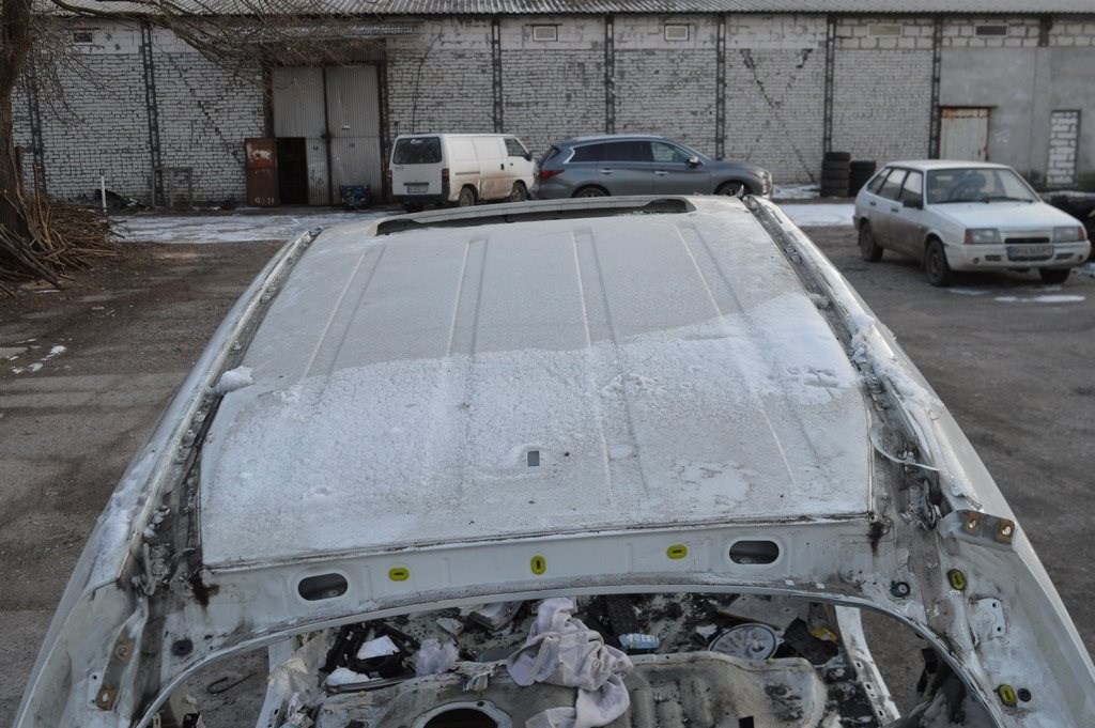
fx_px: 1140
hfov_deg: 51.3
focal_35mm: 38
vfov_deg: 35.4
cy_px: 364
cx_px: 548
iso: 400
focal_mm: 25
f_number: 6.3
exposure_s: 1/60
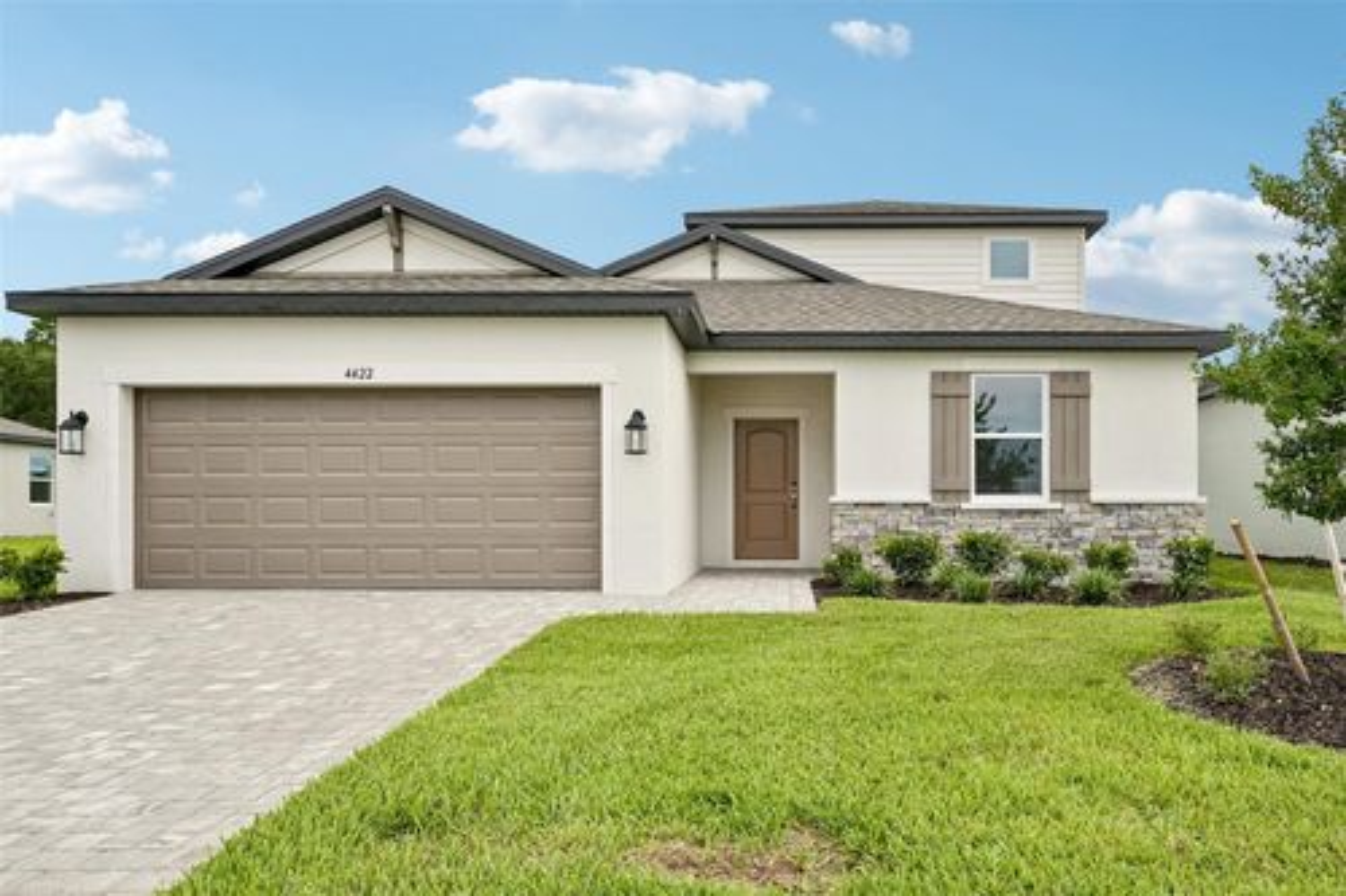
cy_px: 448
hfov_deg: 81.2
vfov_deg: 59.5
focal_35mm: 21
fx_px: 785
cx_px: 673
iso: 400
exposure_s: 1/1000
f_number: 8
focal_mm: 21
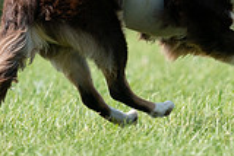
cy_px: -94
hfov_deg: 1.5
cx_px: 190
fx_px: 8653
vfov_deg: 1.0
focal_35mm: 1330
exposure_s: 1/4000
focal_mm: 368
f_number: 6.3
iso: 1600
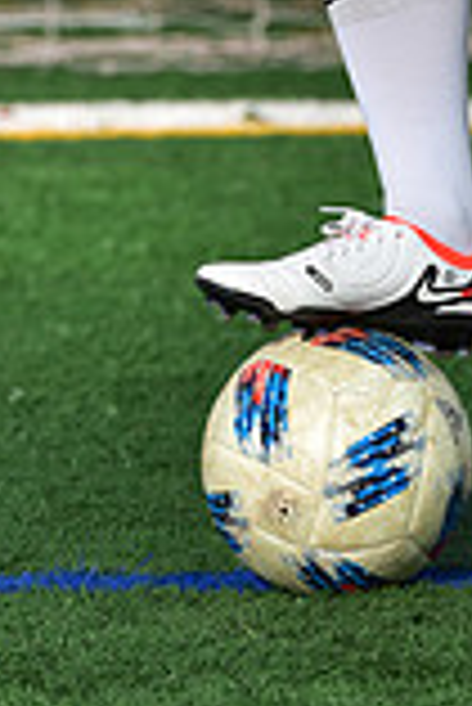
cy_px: -540
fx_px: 11243
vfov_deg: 3.6
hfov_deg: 2.4
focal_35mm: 573
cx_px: 627
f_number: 4.5
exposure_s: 1/200
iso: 250
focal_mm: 155
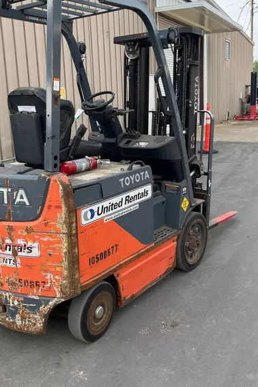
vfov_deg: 54.3
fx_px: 376
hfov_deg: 37.8
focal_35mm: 35
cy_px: 173
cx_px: 111
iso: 50
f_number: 1.6
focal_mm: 5.1
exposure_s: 1/424
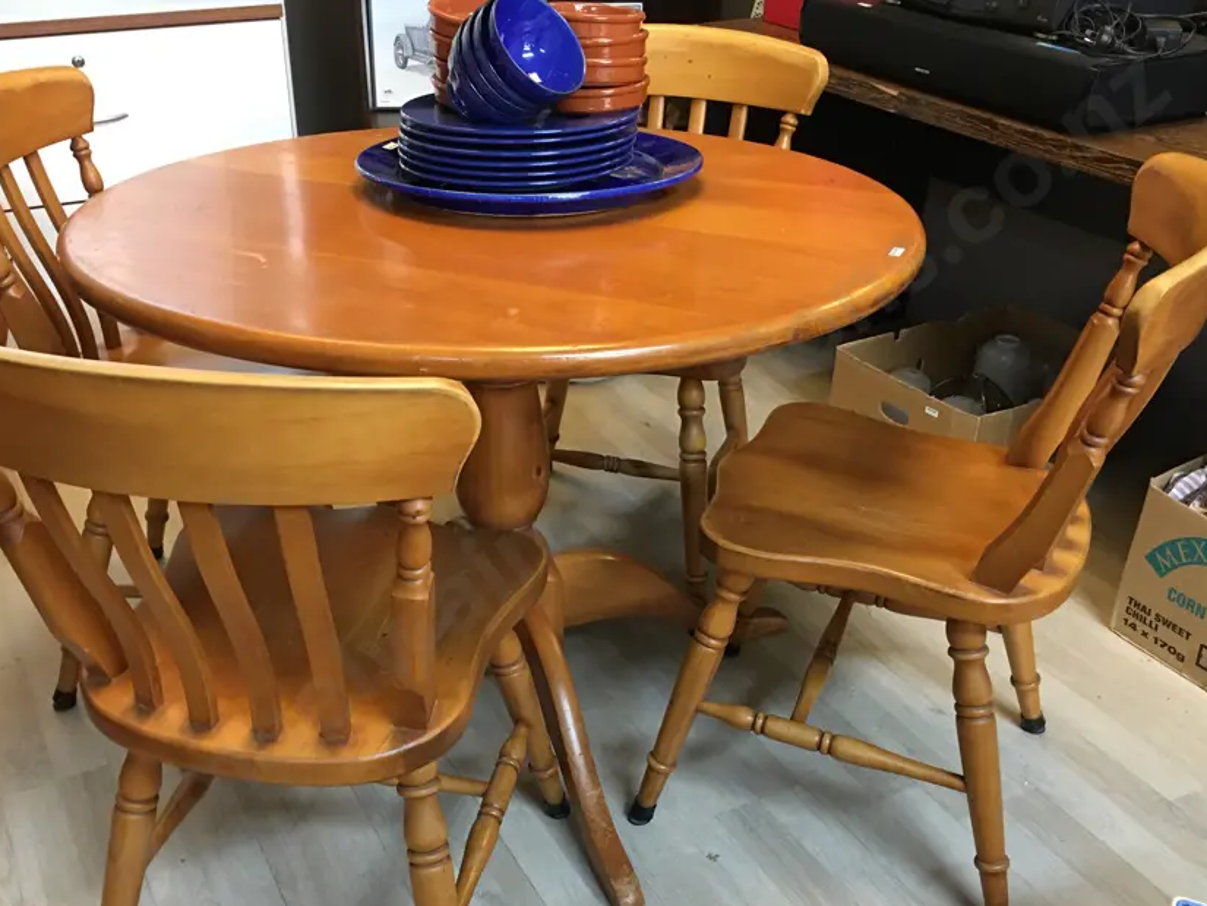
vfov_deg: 39.6
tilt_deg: -27.7
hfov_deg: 51.3
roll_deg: -1.7
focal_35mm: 36
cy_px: 527
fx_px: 1255
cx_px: 557
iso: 125
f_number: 2.2
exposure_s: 1/17
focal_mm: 4.15
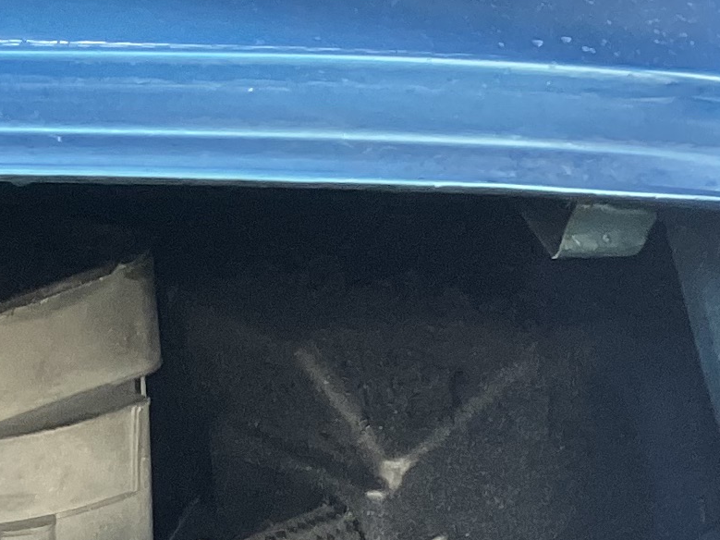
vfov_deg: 9.1
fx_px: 3015
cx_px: -750
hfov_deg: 12.0
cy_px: 1345
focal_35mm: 145
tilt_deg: -44.7
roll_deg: +4.4
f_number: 1.8
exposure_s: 1/109
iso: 80
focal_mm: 3.99
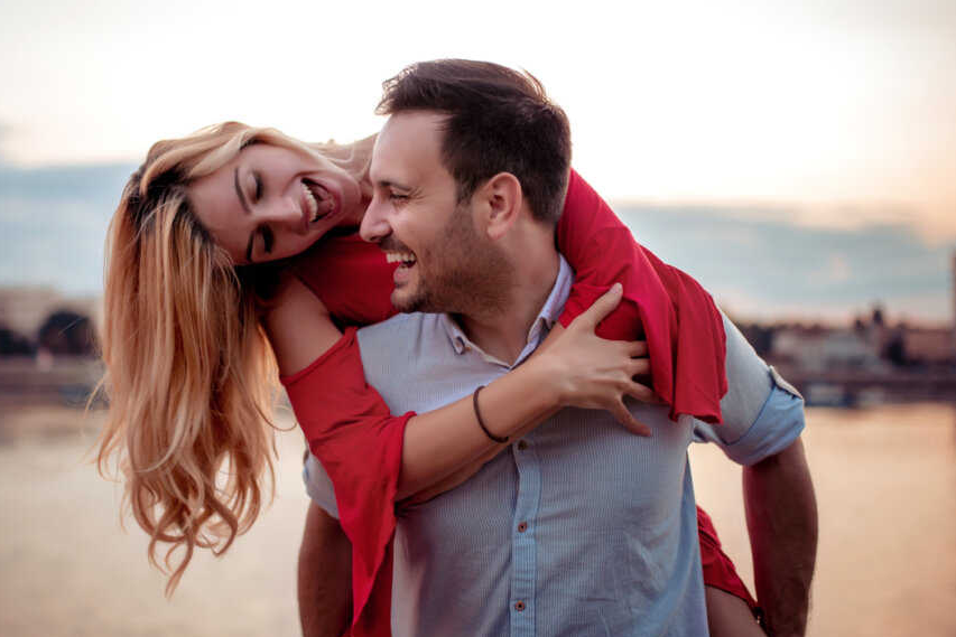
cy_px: 273
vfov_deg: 31.9
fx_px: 1115
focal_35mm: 42
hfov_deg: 46.3
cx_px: 408
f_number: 1.6
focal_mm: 35
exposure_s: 1/320
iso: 400
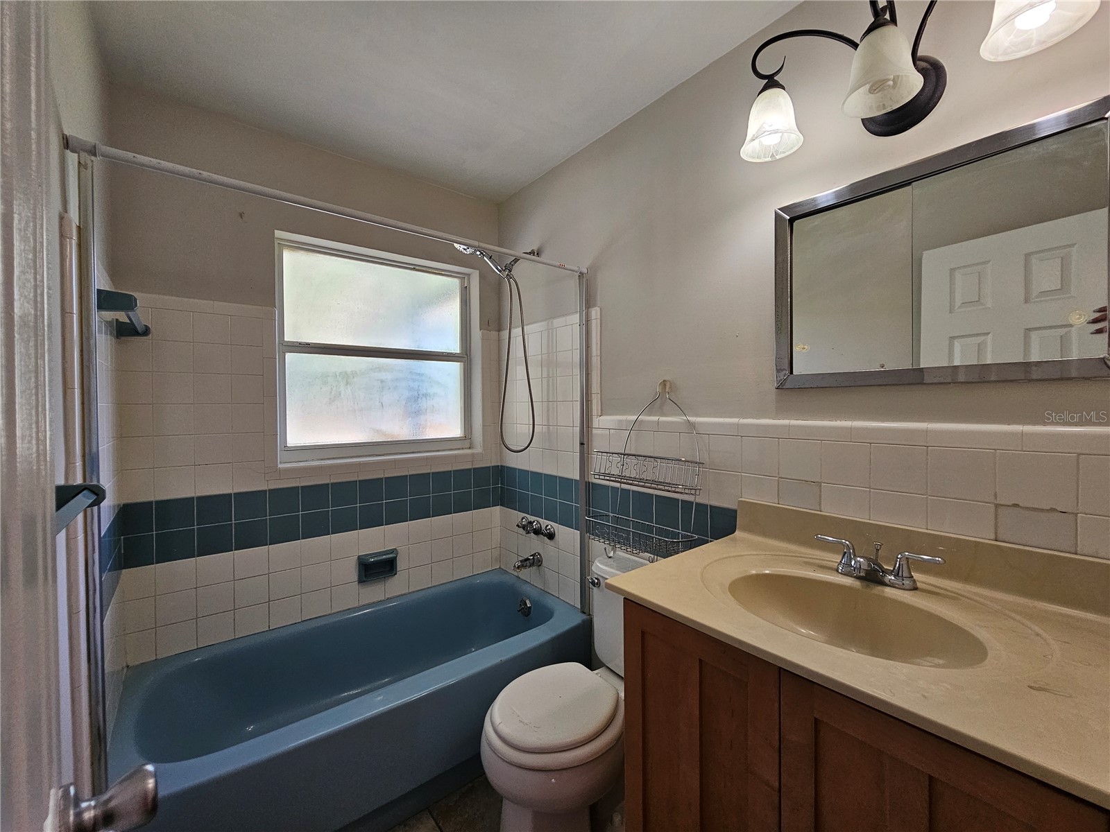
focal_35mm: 13
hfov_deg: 106.2
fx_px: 417
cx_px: 555
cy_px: 416
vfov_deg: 89.9
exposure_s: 1/60
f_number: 2.2
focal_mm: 2.2
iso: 100
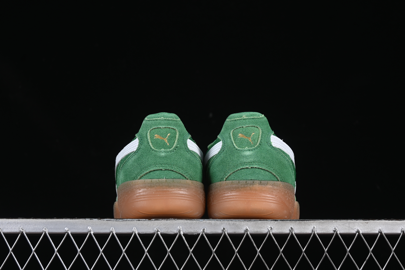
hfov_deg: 27.0
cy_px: 135
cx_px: 202
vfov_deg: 18.2
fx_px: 844
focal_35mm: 75
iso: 160
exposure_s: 1/80
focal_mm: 50
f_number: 7.1
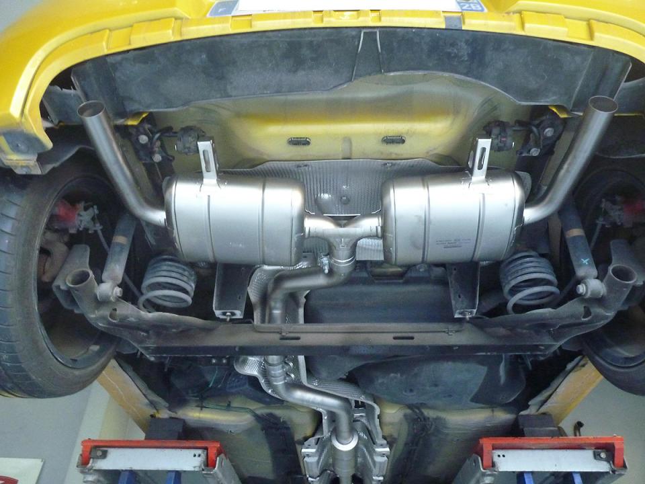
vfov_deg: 51.4
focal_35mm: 27
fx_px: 503
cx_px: 322
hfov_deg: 65.3
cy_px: 242
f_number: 2.8
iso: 800
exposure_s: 1/20
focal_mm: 4.8
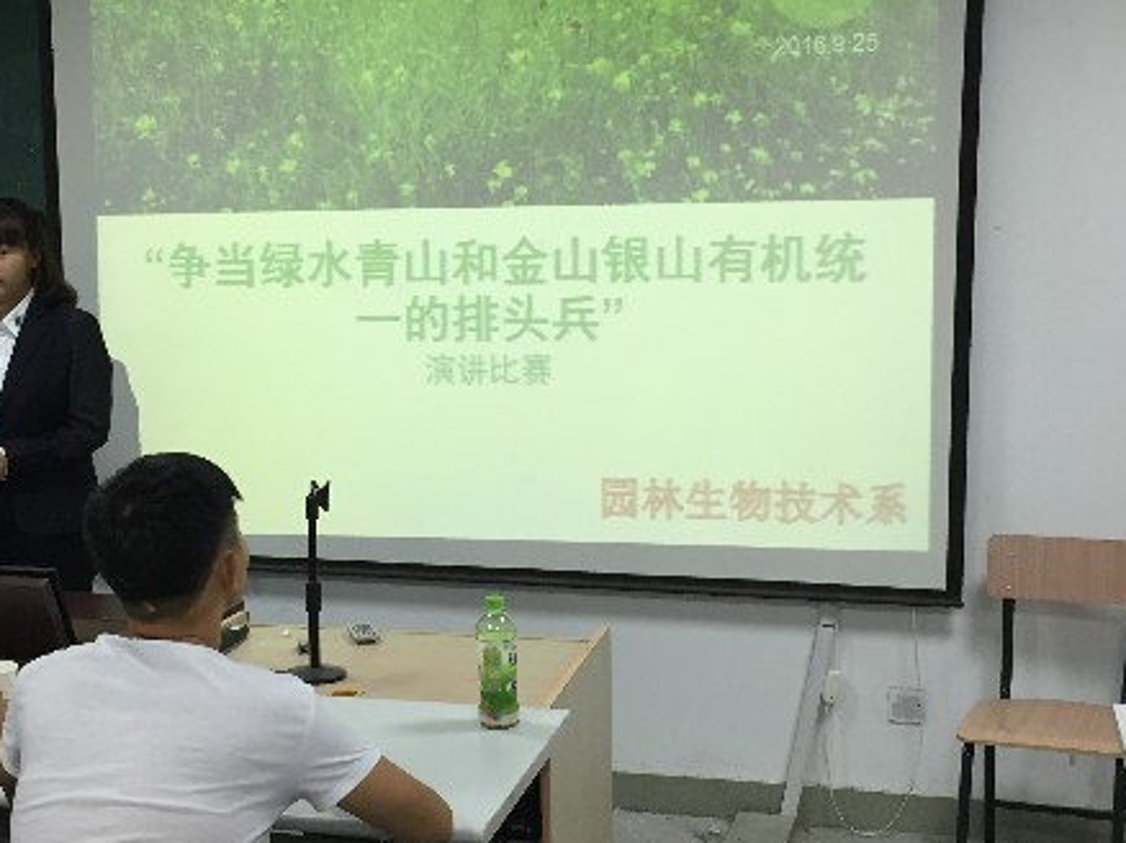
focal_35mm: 53
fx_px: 1723
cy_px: 481
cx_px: 476
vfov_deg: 27.5
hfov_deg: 36.1
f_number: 2.2
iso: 125
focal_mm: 4.15
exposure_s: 1/33
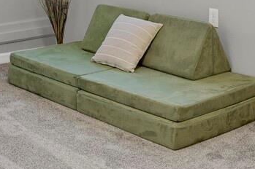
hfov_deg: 25.9
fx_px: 552
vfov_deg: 16.2
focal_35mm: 78
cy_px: -74
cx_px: 95
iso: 250
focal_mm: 17
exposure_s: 1/1.25
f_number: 8
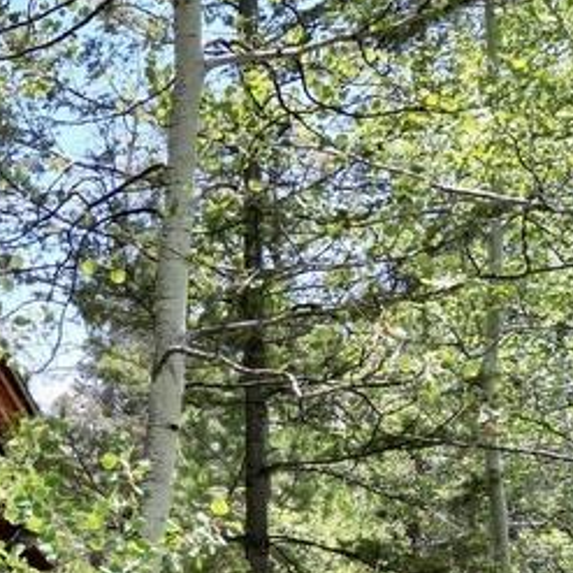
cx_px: -260
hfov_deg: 17.9
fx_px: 1648
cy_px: 485
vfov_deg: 19.5
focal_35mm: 88
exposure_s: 1/1500
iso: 140
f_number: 1.7
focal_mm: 6.72
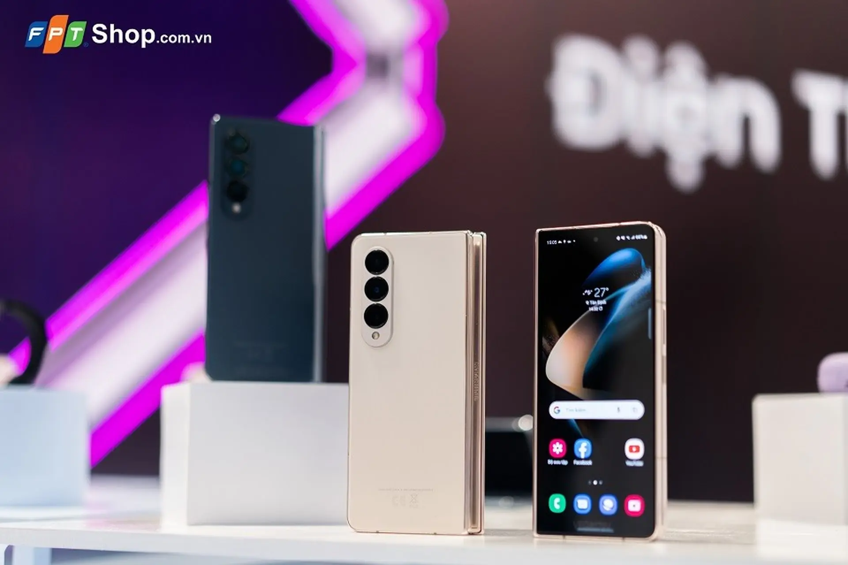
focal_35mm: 55
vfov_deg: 24.6
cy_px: 282
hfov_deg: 36.3
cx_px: 424
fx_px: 1295
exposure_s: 1/125
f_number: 1.8
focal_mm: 55
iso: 320
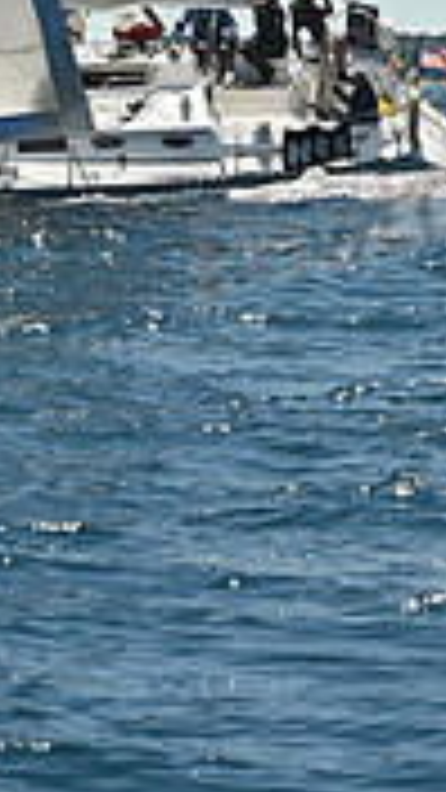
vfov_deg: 6.8
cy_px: -441
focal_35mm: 310
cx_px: -47
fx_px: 6518
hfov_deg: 3.9
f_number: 11
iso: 320
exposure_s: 1/1000
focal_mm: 90
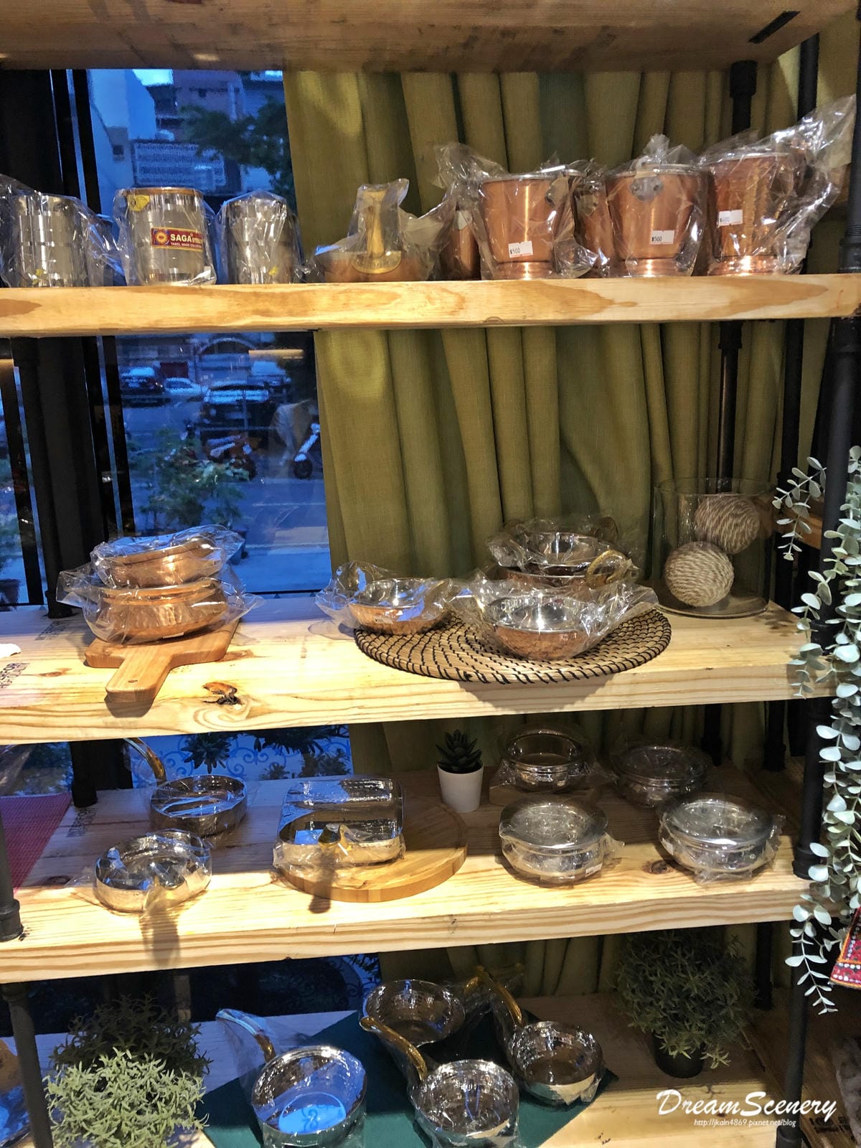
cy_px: 574
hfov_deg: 49.7
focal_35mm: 28
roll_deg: +1.8
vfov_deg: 63.4
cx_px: 430
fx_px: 929
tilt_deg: -14.8
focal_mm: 3.99
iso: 80
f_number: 1.8
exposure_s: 1/15
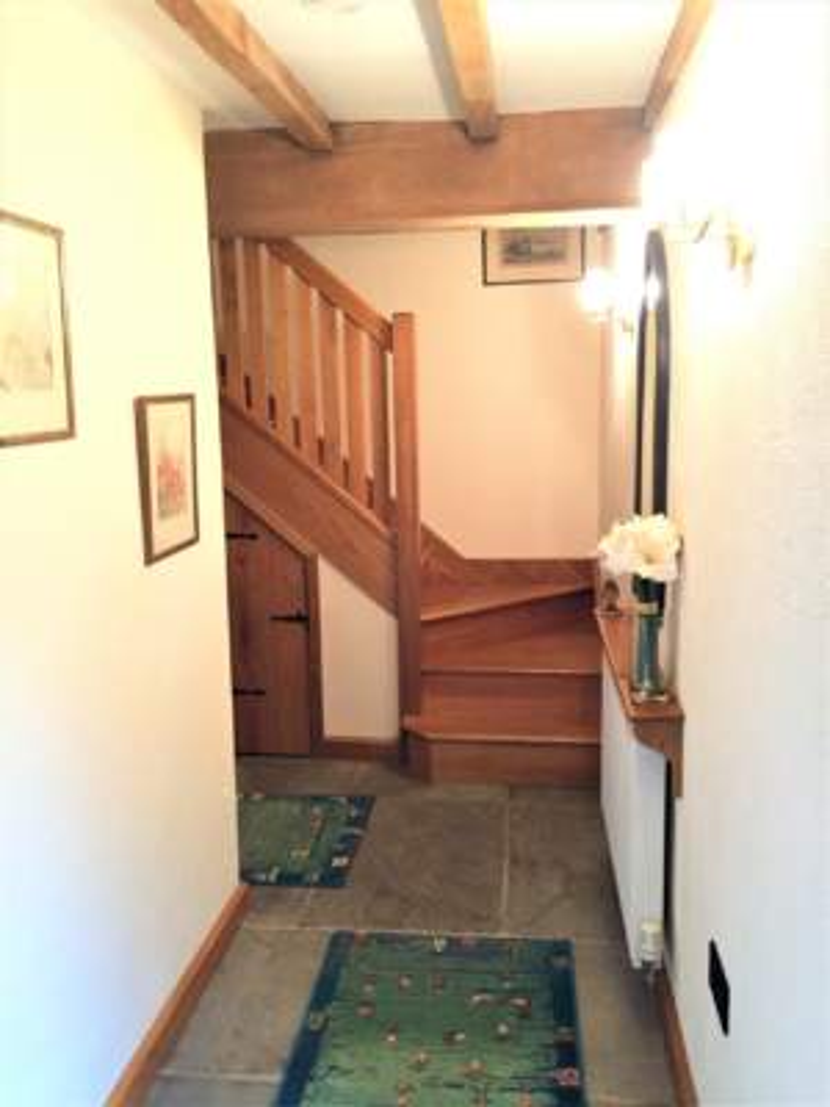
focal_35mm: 29
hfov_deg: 48.2
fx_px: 927
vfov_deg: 61.7
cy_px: 554
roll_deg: +1.0
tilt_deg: -8.5
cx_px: 415
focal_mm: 4.15
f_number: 2.2
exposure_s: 1/25
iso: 250
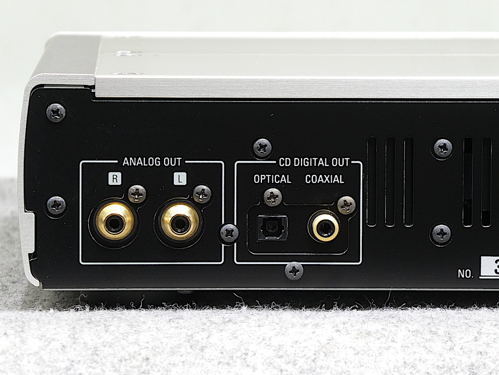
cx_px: 250
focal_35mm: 231
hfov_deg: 8.6
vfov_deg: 6.4
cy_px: 188
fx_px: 3330
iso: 200
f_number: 5.6
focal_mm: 41.4
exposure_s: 1/4
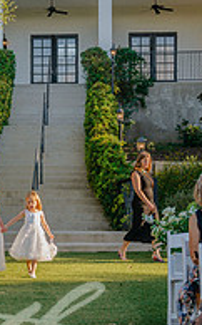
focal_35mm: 110
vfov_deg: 18.9
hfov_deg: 11.8
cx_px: 8
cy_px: 187
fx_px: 970
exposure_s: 1/1600
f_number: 2.8
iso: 200
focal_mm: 36
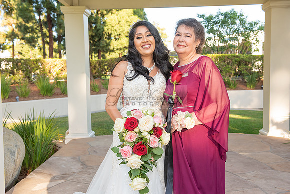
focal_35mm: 42
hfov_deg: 46.4
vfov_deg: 31.9
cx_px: 145
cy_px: 97
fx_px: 338
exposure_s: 1/200
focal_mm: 42
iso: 400
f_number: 5.6
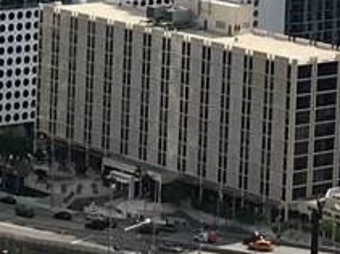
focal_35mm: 220
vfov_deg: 6.7
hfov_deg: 8.8
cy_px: -80
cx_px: -132
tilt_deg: -4.4
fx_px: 2160
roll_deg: -0.1
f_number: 2.2
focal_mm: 4.15
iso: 25
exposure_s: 1/2331
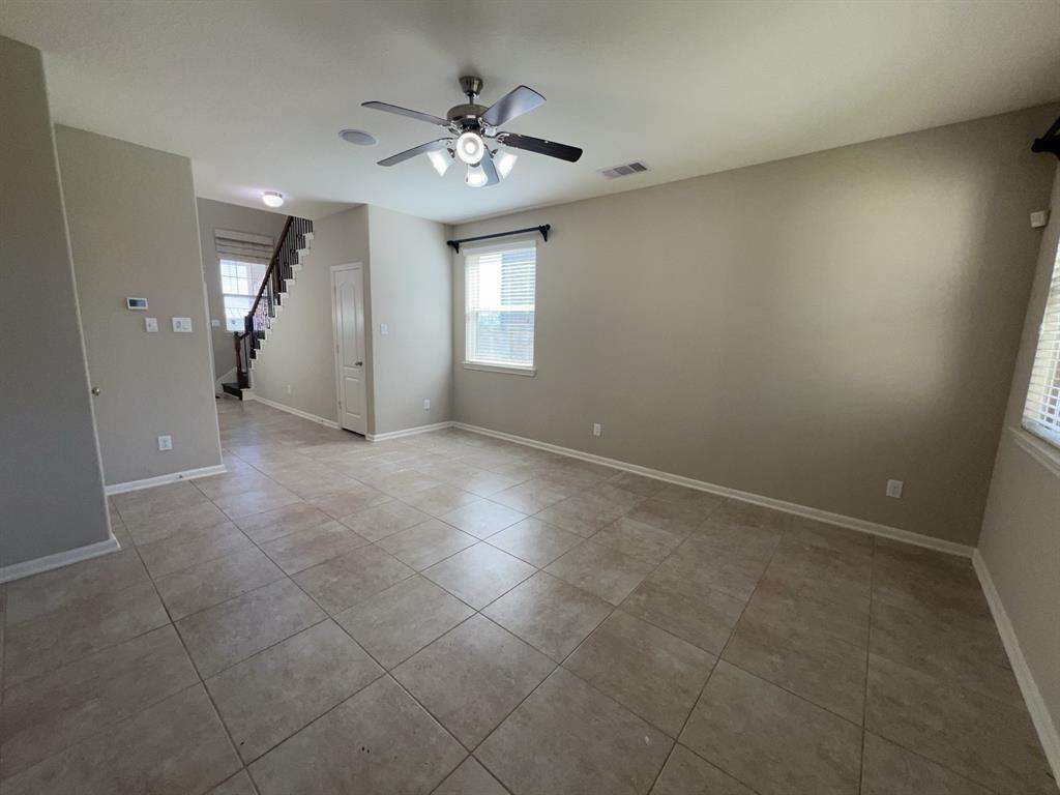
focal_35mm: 13
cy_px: 398
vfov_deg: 89.9
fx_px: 398
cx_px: 530
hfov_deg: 106.2
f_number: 1.8
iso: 50
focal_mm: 1.57
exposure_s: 1/120
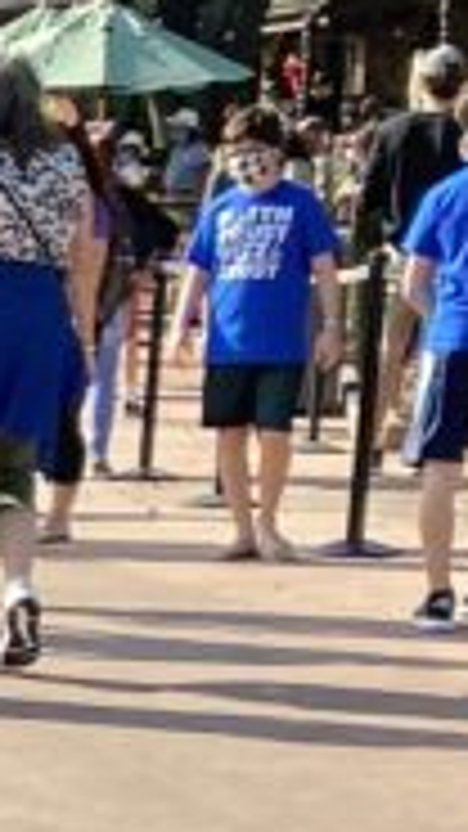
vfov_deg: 10.8
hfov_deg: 6.0
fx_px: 4061
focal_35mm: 184
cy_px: 1619
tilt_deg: -18.3
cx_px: -1022
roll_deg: +0.5
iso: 32
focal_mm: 4.25
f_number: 1.8
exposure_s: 1/666
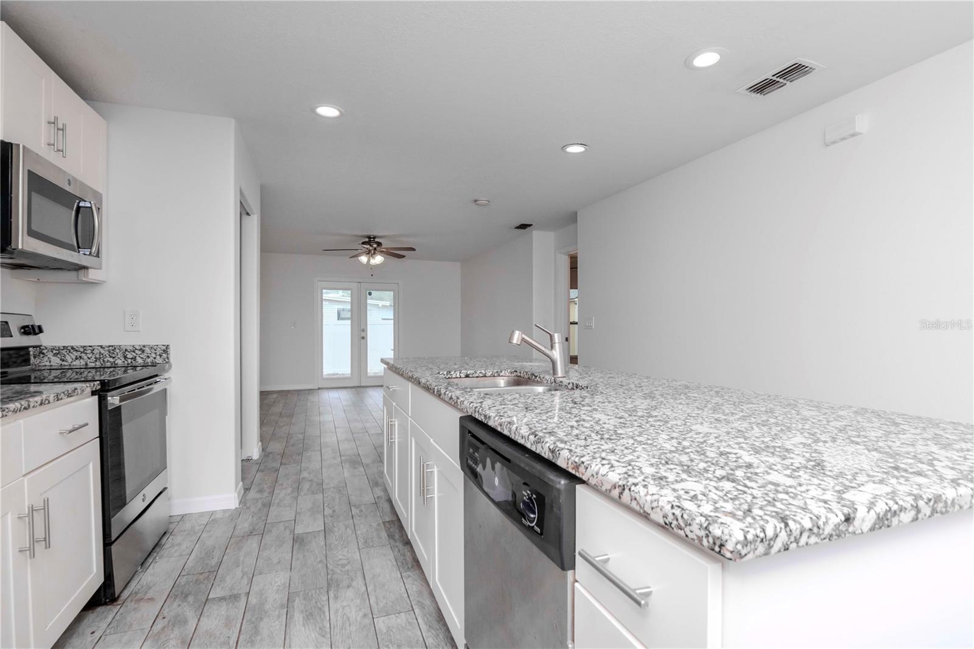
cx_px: 487
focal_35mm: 17
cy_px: 324
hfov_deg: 92.5
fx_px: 467
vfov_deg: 69.6
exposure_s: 1/200
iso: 640
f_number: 9
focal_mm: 11.5
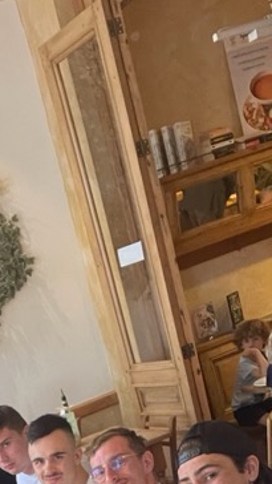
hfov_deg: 19.0
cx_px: 10
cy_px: 590
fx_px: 794
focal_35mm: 62
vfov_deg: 29.0
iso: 200
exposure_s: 1/60
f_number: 2.2
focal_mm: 2.71
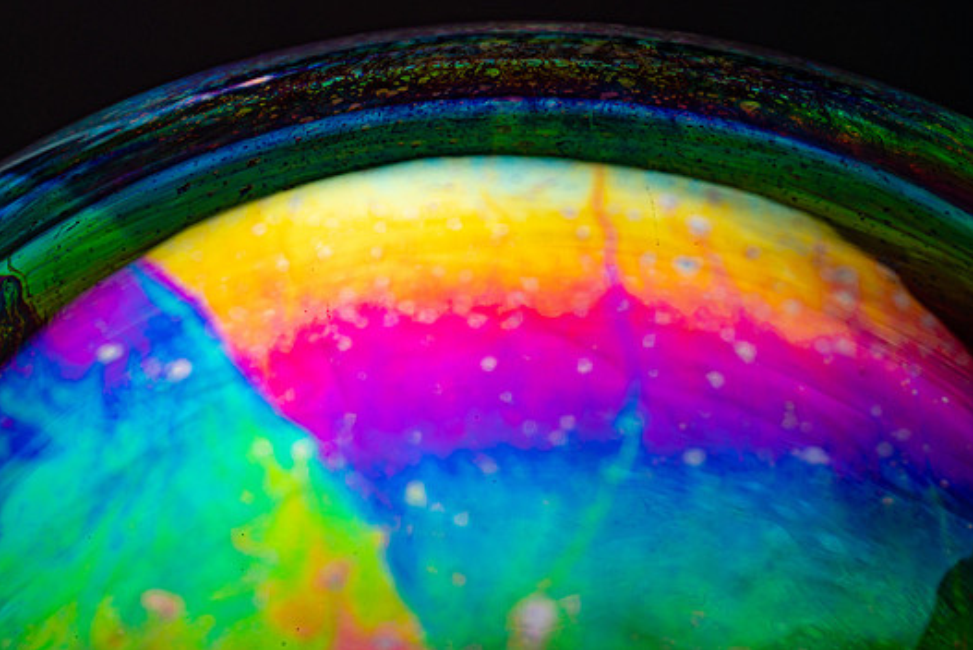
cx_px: 441
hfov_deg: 20.6
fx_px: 2677
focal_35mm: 99
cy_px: 295
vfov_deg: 13.8
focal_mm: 90
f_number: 22
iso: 100
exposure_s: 1/50
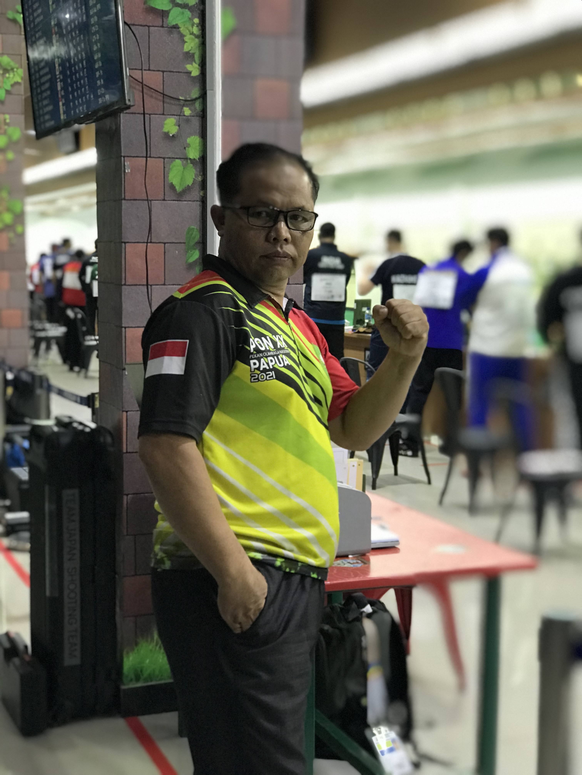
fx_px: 1278
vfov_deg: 33.8
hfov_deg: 25.7
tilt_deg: -5.2
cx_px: 291
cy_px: 388
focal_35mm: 57
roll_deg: -0.4
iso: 320
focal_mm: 6.6
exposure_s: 1/50
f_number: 2.8
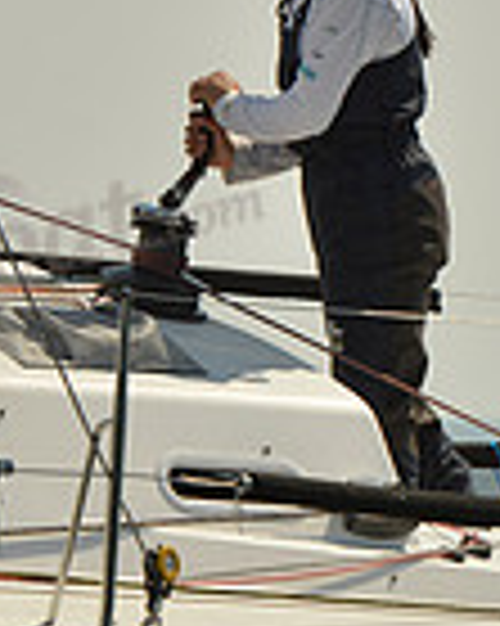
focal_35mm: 528
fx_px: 9777
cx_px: 500
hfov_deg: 2.9
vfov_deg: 3.7
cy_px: 439
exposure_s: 1/1250
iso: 200
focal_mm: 135
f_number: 8
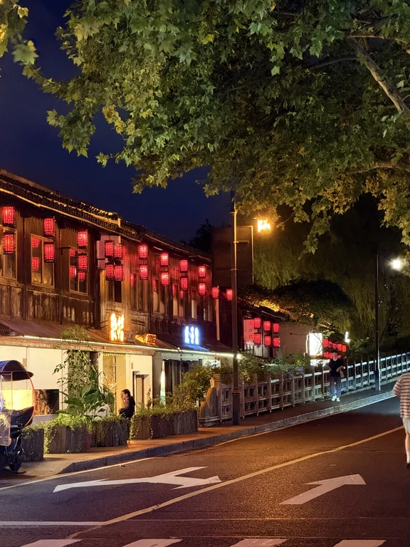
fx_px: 1895
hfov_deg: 12.3
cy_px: 274
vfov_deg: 16.4
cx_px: 205
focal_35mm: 120
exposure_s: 1/33
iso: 1600
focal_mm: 15.66
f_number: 2.8
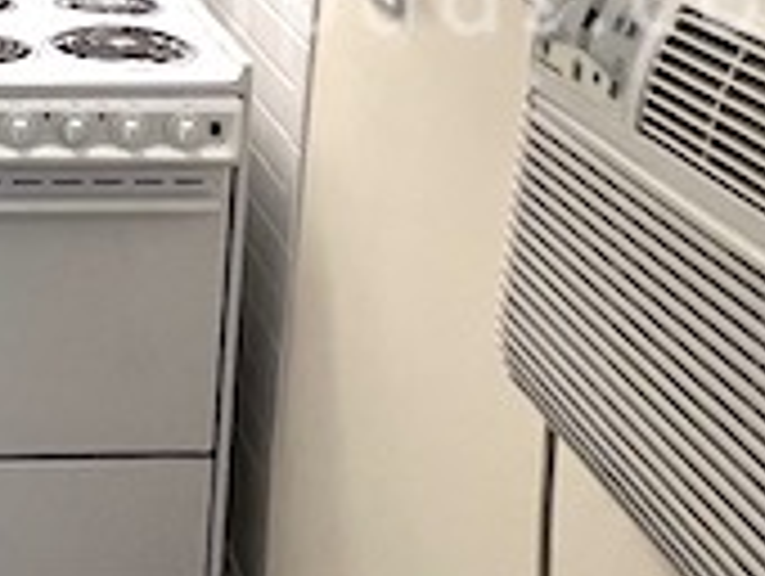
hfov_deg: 29.4
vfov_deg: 22.6
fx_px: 1350
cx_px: -9
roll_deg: -1.1
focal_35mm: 61
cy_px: -76
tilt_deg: -10.7
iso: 125
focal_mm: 1.57
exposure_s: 1/120
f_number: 1.8
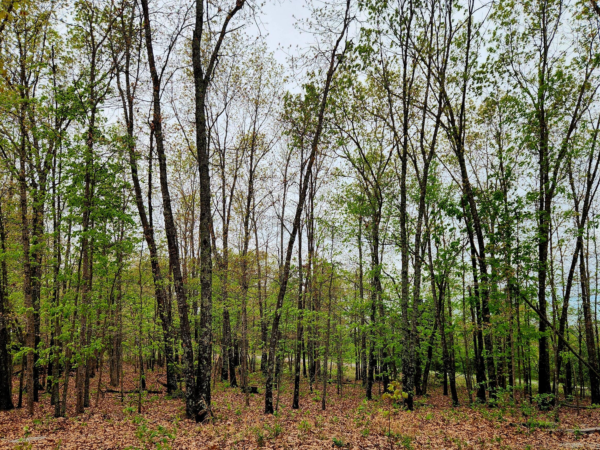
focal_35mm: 30
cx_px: 329
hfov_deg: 59.8
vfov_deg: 46.3
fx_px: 520
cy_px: 290
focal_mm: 5.4
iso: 20
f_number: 1.8
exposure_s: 1/1250
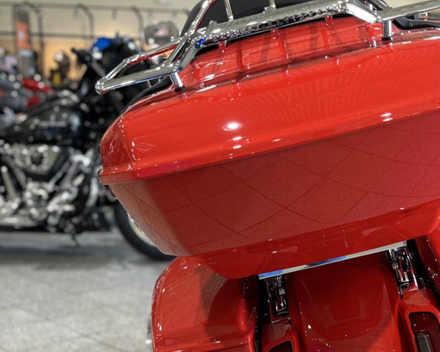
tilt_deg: -14.6
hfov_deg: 34.7
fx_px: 690
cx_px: 320
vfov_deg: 28.1
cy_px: 279
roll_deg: -1.3
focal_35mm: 53
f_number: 1.6
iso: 100
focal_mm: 5.1
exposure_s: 1/60
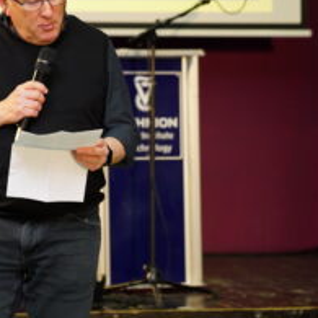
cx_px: 52
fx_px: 1424
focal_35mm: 137
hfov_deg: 12.7
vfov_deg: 12.7
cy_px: 108
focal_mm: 70
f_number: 2.8
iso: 3200
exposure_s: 1/250
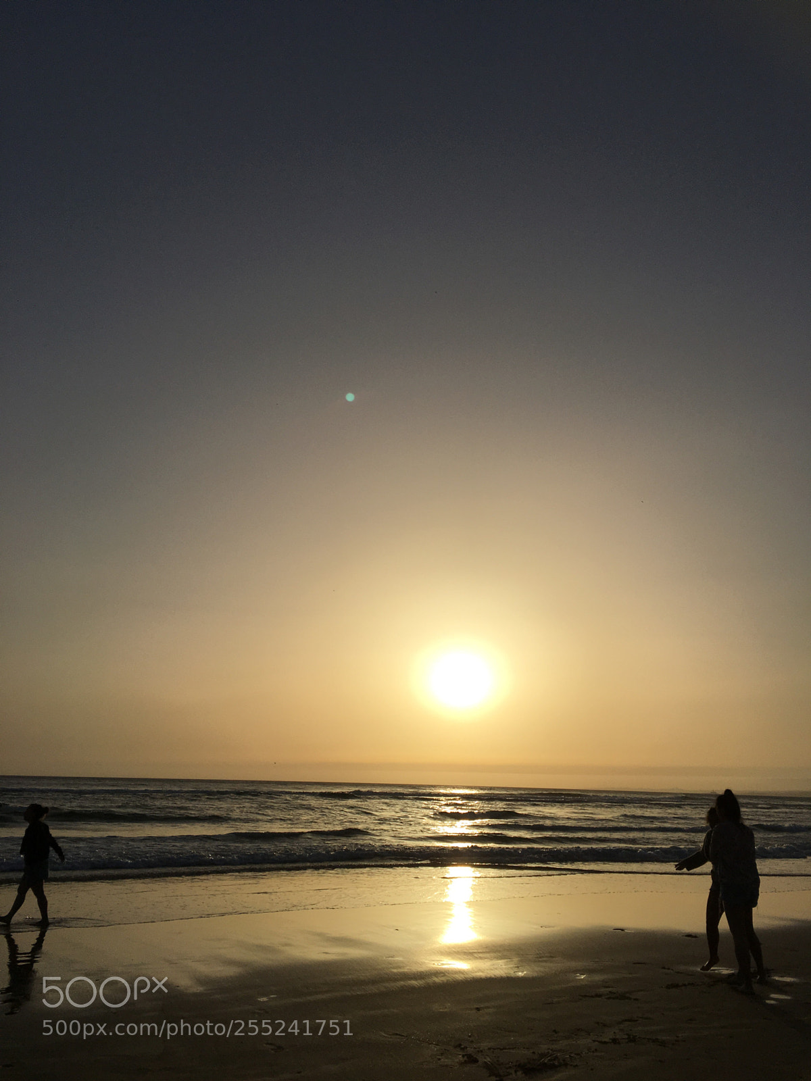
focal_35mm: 29
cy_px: 540
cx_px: 406
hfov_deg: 48.2
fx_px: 906
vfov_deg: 61.7
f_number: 2.2
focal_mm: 4.15
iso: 25
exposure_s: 1/8547
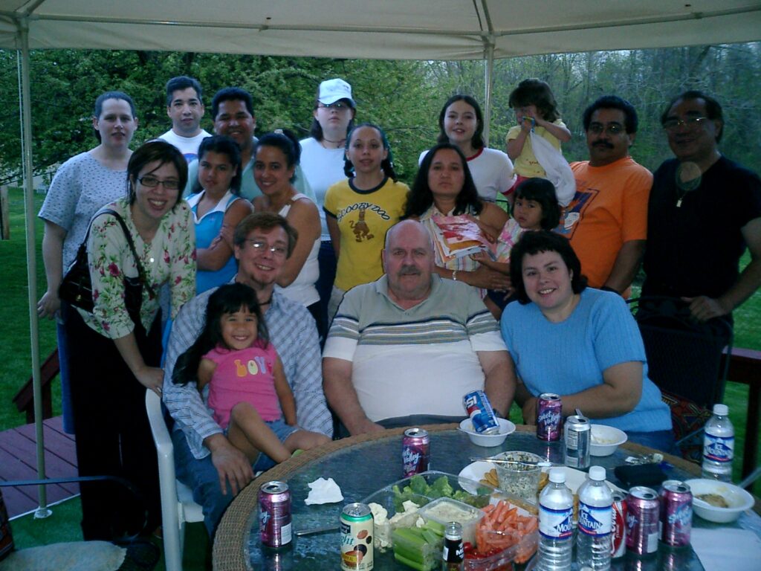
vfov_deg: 39.7
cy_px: 286
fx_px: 791
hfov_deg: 51.4
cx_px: 380
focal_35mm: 36
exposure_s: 1/30
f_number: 3.2
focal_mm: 7.5
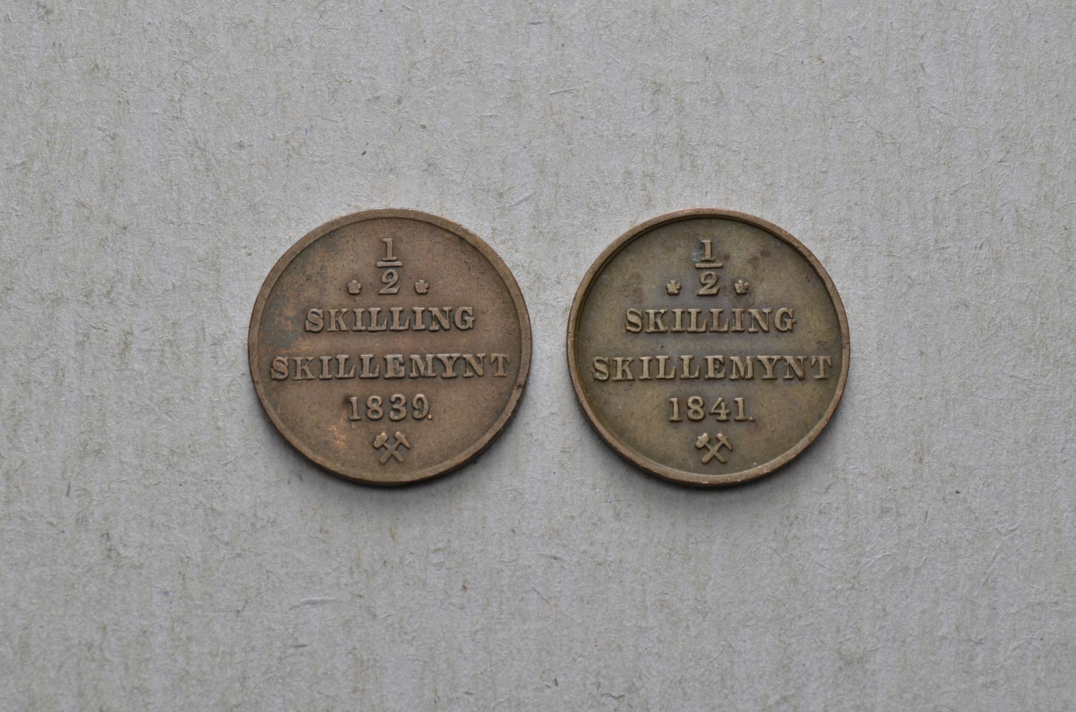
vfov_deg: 16.5
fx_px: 2461
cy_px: 356
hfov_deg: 24.7
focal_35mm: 82
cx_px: 538
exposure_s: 1/250
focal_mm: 55
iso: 400
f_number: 14
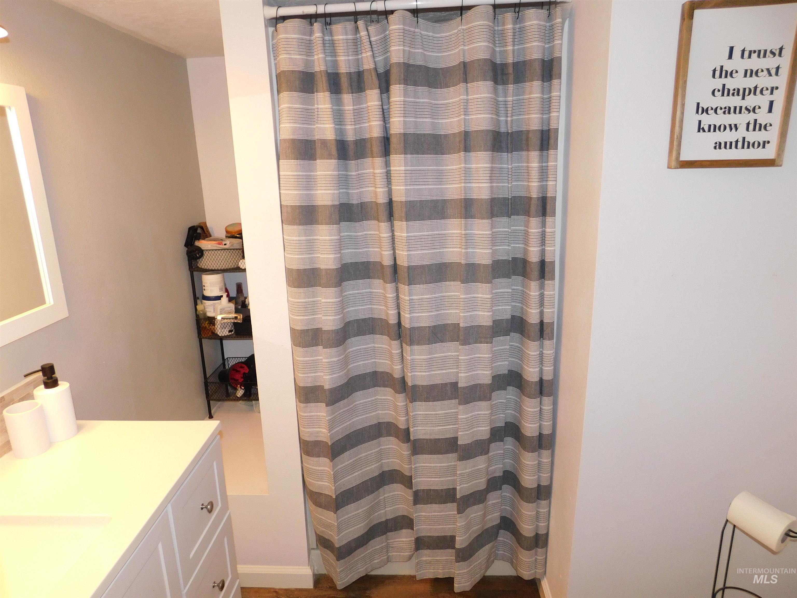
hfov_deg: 73.9
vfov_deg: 58.9
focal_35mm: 23
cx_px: 398
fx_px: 530
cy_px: 299
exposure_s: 1/30
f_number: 3
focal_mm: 4
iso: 200
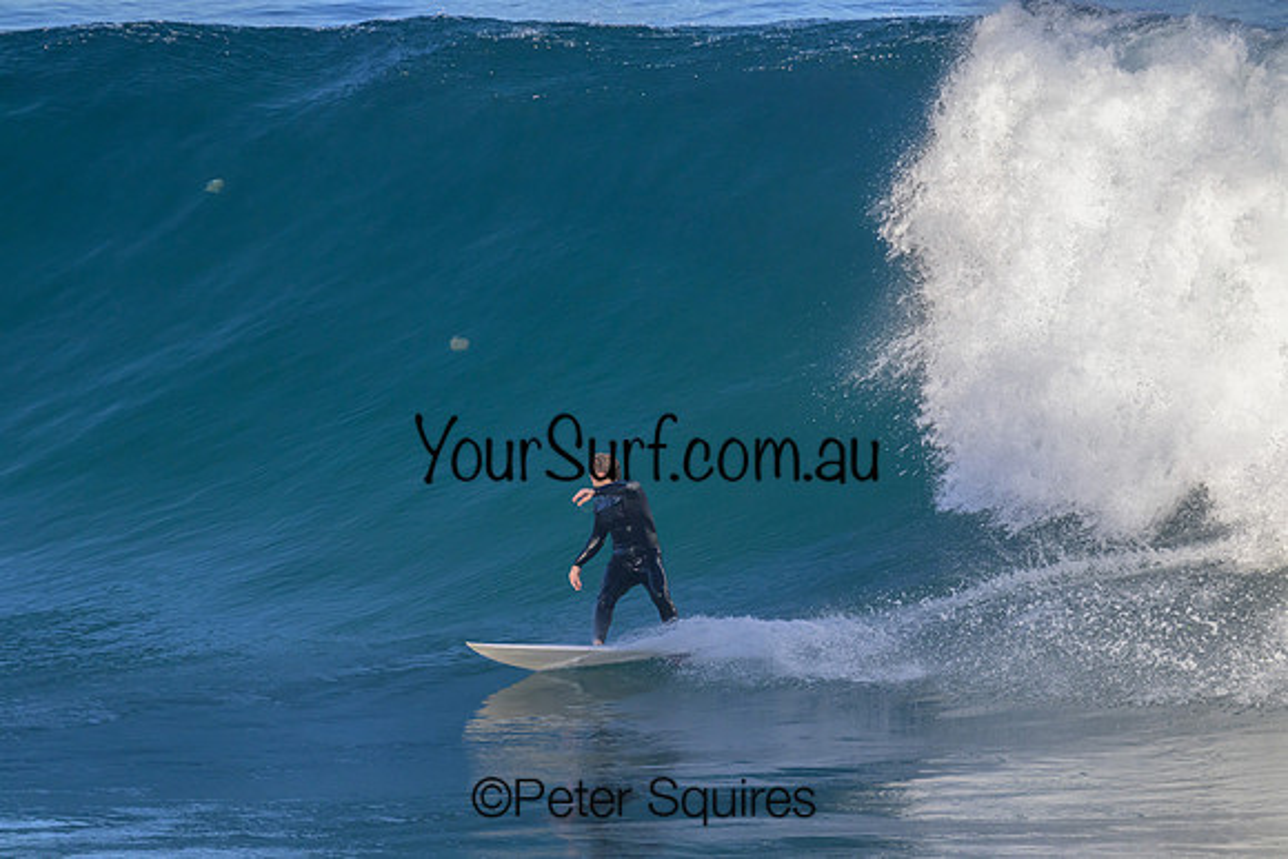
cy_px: 430
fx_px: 25049
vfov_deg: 2.0
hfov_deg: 2.9
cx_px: 644
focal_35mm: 700
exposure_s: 1/2000
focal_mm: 700
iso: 2500
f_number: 11
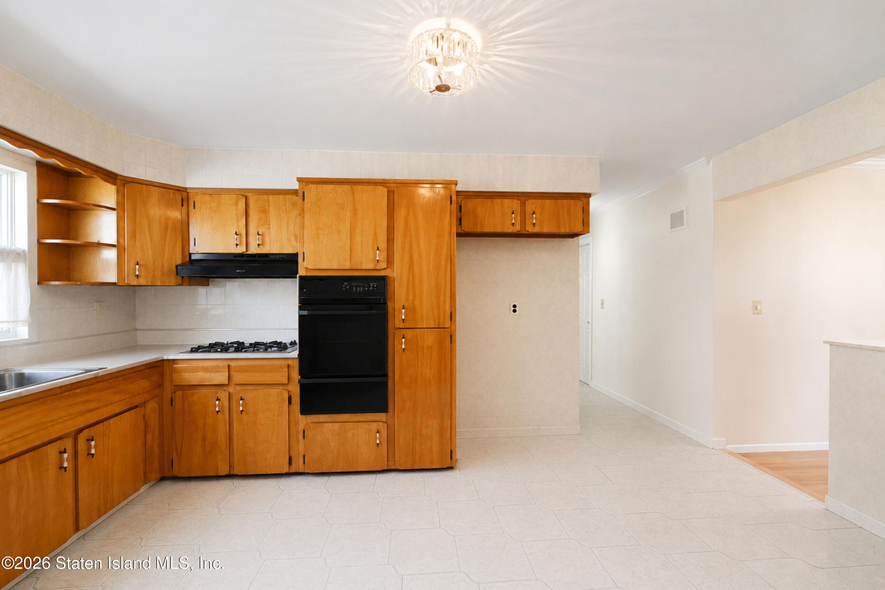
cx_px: 442
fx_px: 369
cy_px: 295
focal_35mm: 15
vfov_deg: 77.3
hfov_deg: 100.4
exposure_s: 1/60
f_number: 8
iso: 1600
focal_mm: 10
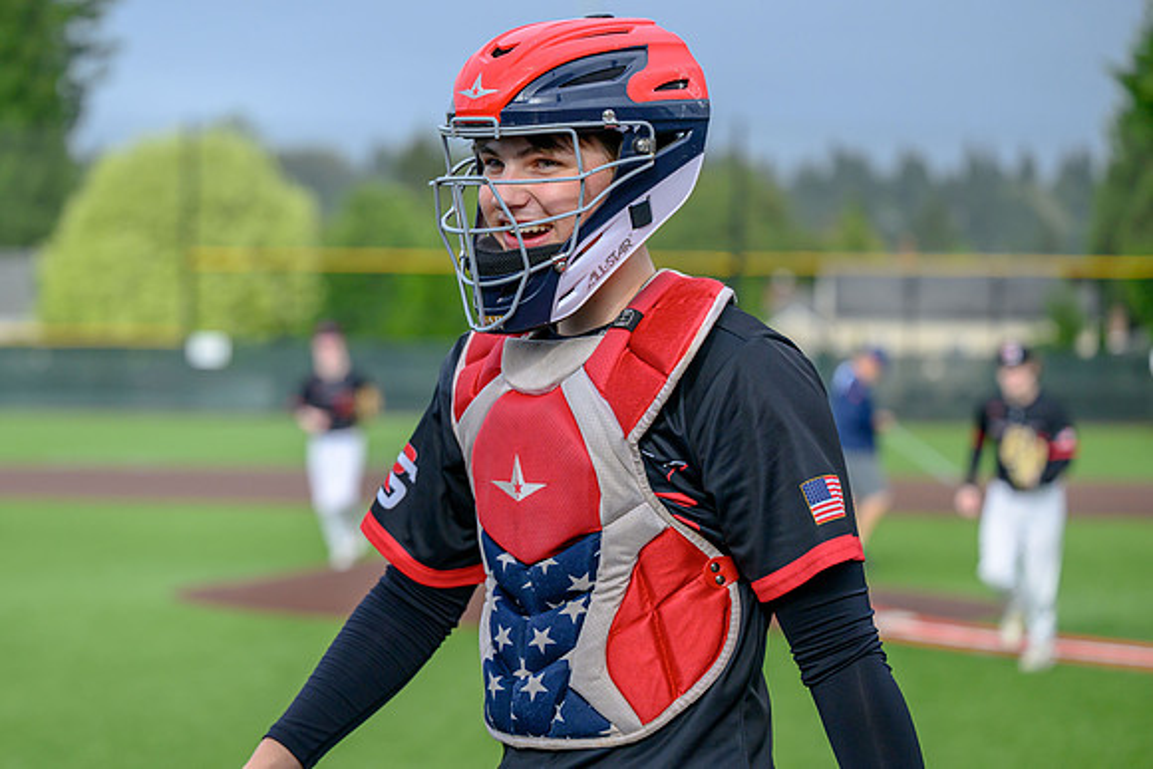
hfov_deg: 20.1
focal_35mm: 101
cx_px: 414
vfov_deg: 13.5
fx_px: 3243
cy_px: 392
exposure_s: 1/2000
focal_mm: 79
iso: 500
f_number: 2.8
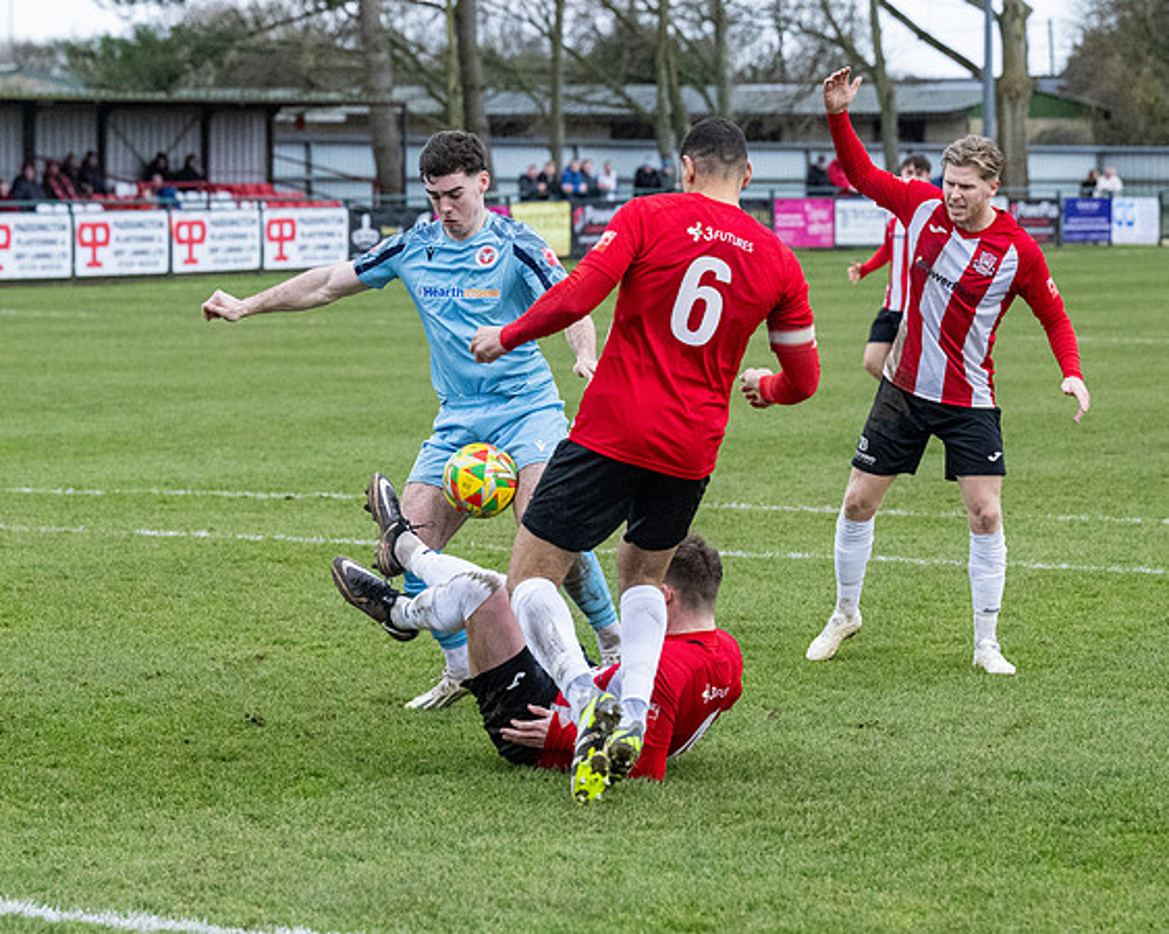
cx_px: 356
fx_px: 5268
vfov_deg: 10.1
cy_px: 671
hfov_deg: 12.6
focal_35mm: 152
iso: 4000
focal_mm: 90
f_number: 4
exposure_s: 1/1250
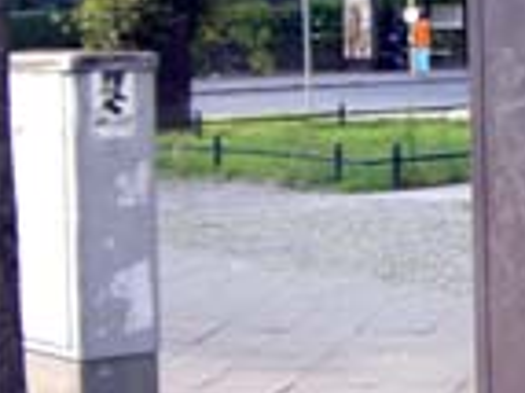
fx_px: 2015
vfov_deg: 11.1
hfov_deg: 14.3
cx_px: 650
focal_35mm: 133
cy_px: 237
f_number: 2.7
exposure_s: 1/100
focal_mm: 6.2
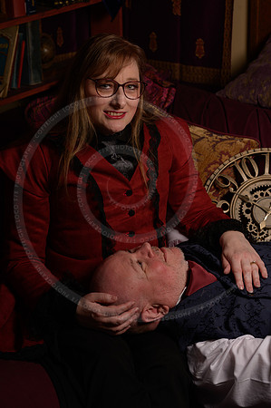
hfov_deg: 16.0
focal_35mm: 85
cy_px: 204
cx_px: 136
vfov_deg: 23.9
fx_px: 962
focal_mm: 85
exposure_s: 1/1600
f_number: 5.6
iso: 200
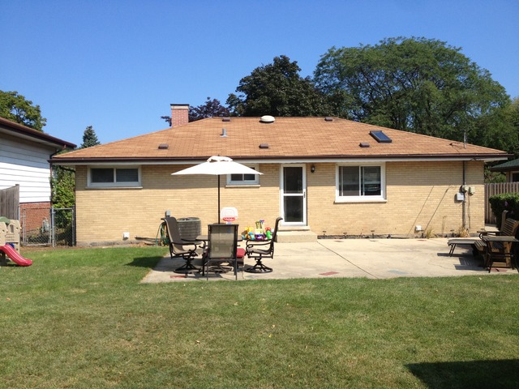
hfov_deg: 52.6
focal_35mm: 35
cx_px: 260
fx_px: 525
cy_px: 194
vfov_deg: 40.7
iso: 50
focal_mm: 4.28
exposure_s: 1/1493
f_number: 2.4
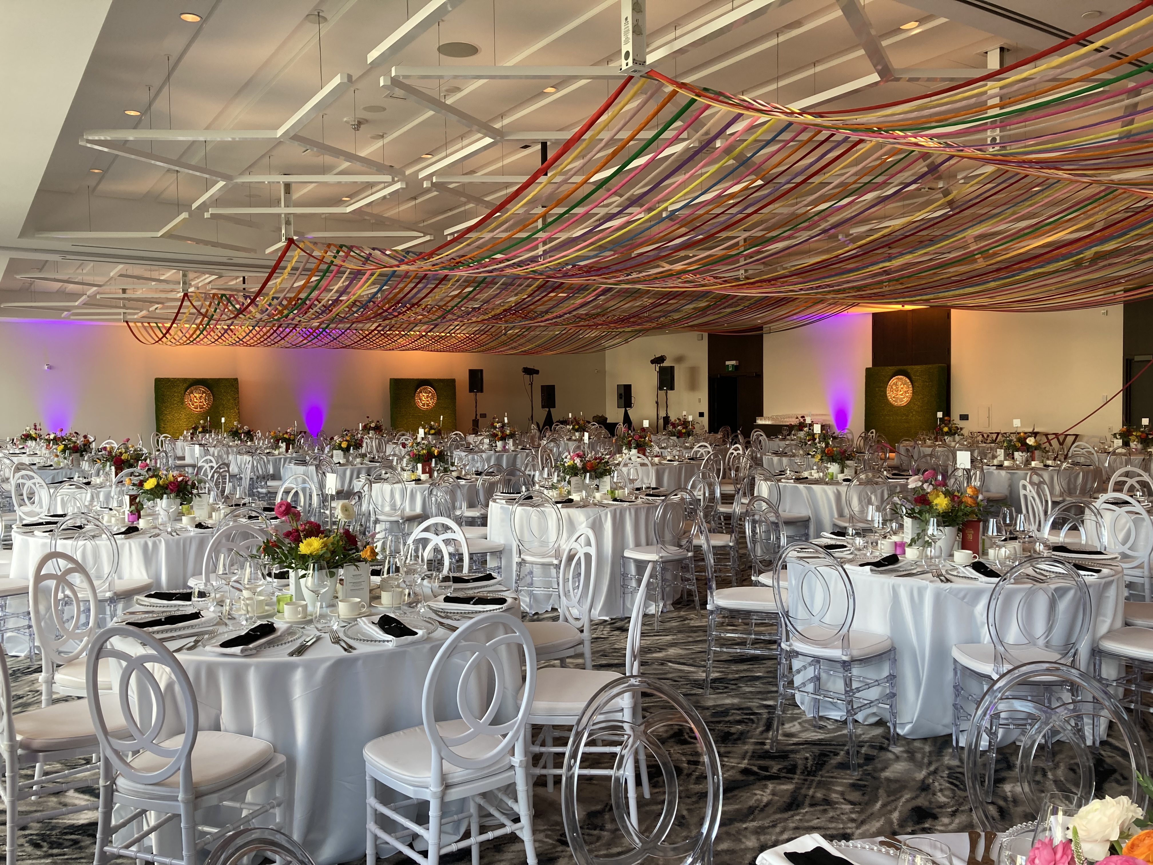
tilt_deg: -2.8
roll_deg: +0.4
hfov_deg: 63.4
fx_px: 933
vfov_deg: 49.7
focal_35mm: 28
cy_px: 432
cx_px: 576
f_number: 1.8
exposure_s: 1/120
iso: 50
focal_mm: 3.99
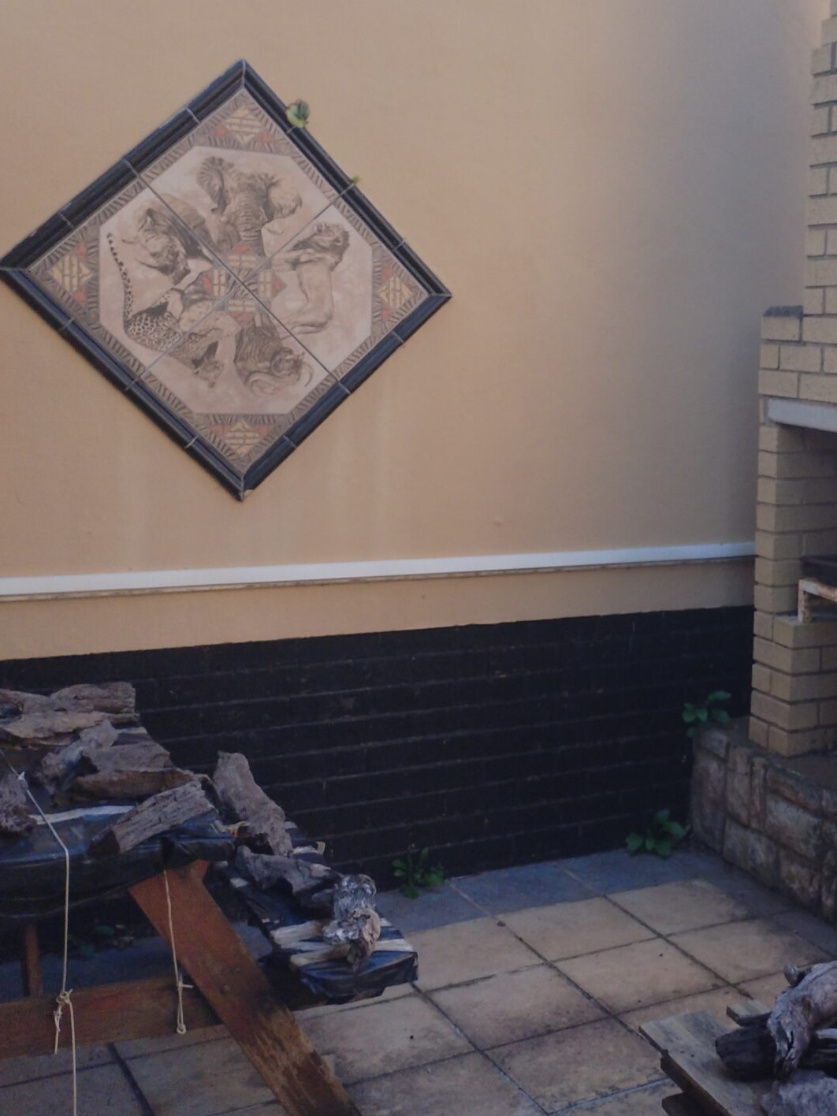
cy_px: 480
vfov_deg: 40.3
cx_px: 789
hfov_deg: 29.3
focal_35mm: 47
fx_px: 1515
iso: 100
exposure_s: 1/542
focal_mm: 4.25
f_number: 1.8
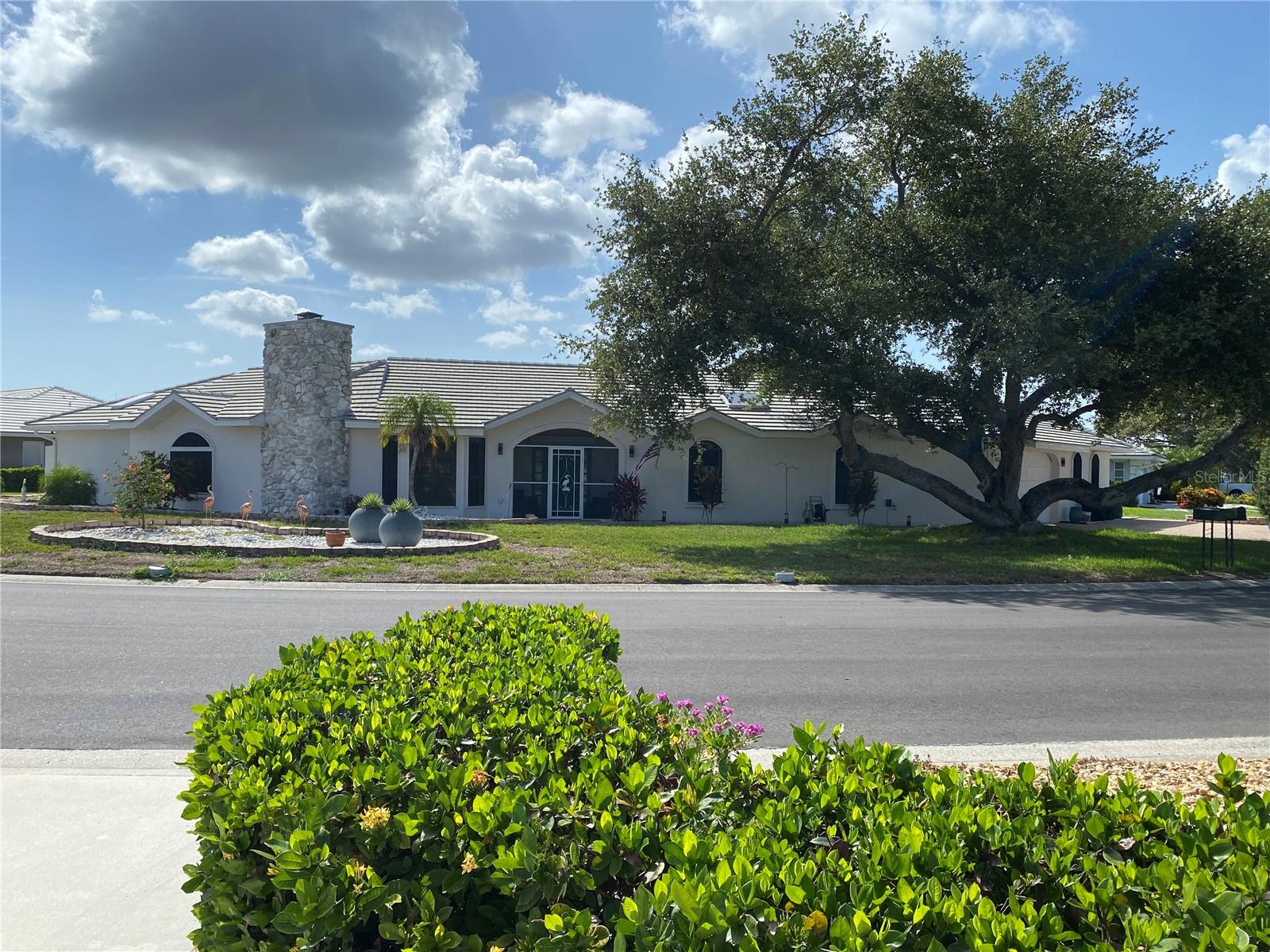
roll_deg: -0.9
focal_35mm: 26
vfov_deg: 53.1
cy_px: 476
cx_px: 635
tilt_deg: -0.7
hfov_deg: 67.3
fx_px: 954
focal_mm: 4.25
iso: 32
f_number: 1.8
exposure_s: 1/4115
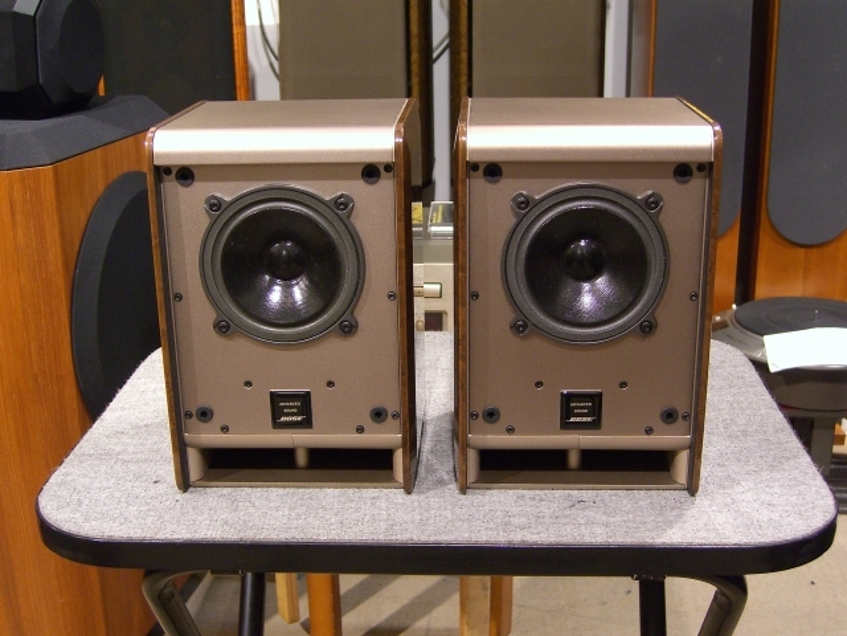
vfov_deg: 31.5
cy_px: 318
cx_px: 424
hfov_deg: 41.2
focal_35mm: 46
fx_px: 1126
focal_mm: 9.5
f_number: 3.1
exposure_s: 1/13
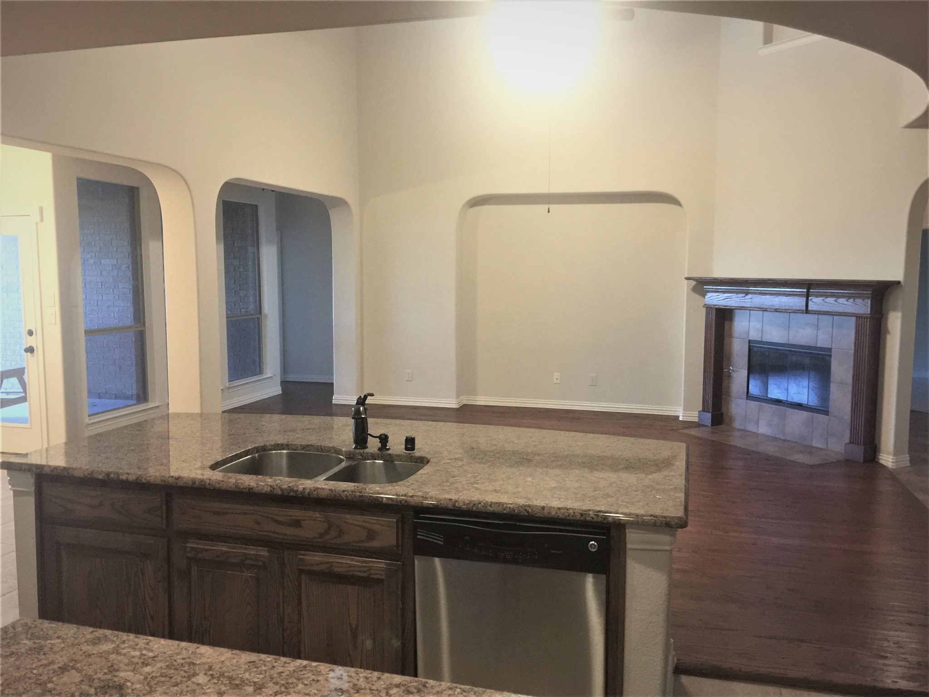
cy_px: 348
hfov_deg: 61.7
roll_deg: -1.3
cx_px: 464
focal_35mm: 29
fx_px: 778
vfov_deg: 48.2
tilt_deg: -5.5
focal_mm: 4.15
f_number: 2.2
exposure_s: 1/15
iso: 125
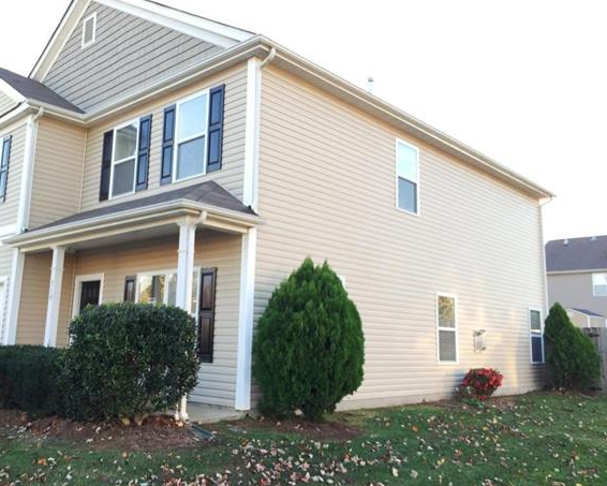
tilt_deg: +8.5
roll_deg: -3.0
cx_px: 271
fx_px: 575
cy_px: 241
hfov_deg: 55.5
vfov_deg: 45.8
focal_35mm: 32
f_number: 2.2
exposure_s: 1/120
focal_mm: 4.15
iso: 32
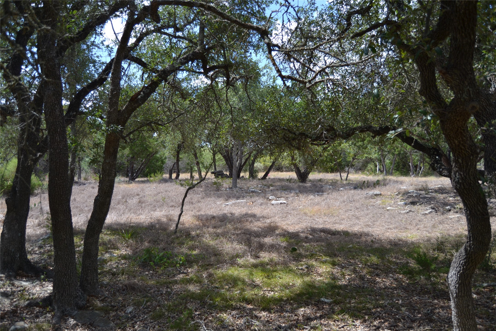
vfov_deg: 47.9
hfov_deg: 67.4
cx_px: 248
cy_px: 166
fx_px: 372
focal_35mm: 27
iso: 100
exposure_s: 1/640
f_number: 3.5
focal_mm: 18
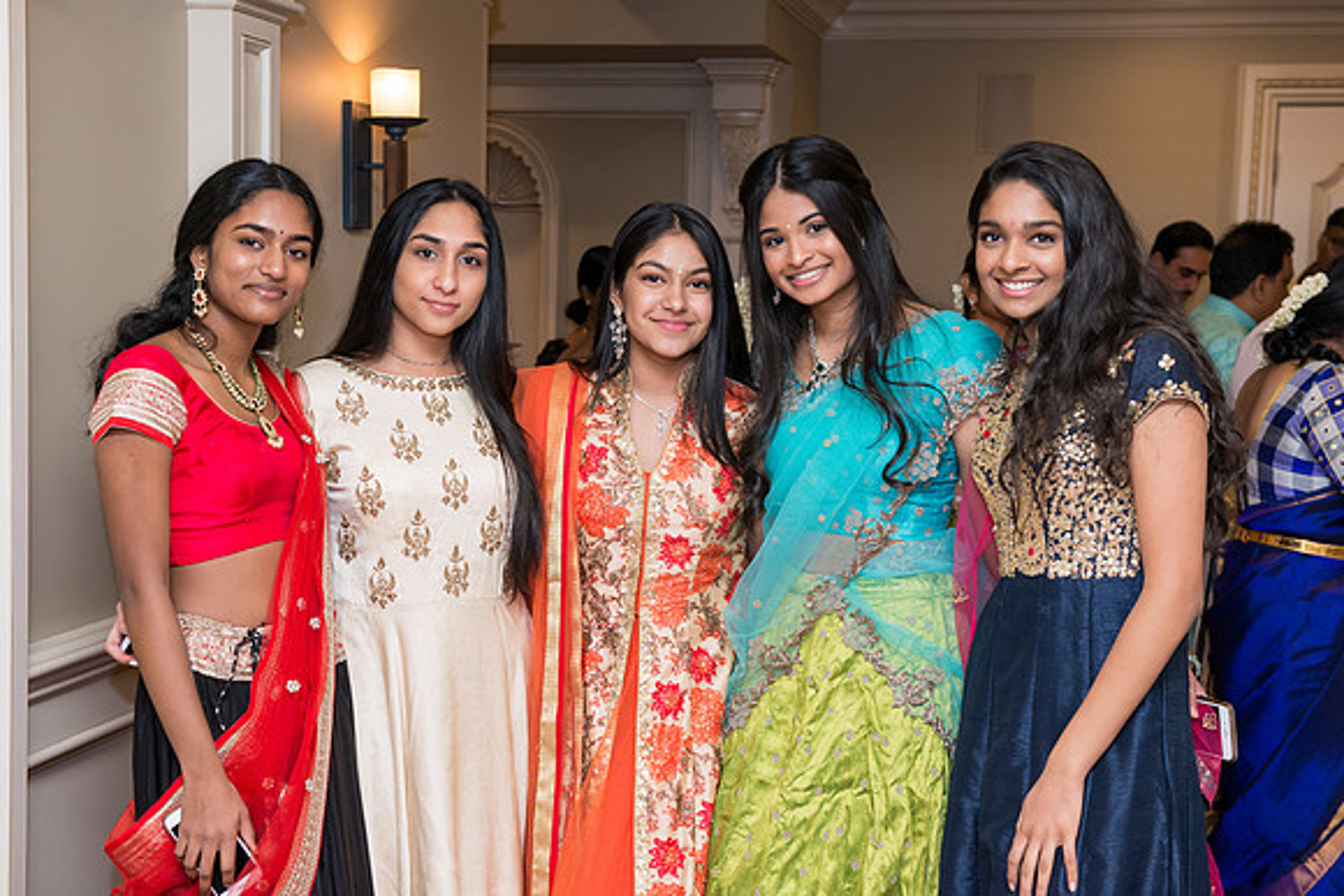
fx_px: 2091
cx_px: 672
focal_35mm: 56
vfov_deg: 24.2
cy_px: 448
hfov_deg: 35.6
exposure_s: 1/125
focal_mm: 56
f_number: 5.6
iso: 1000
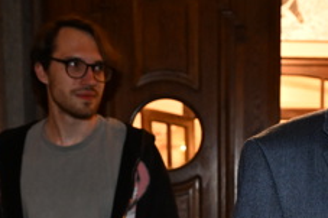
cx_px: 280
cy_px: 271
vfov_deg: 17.6
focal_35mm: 73
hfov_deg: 27.0
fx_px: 665
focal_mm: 24
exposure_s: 1/80
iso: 4000
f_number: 3.5
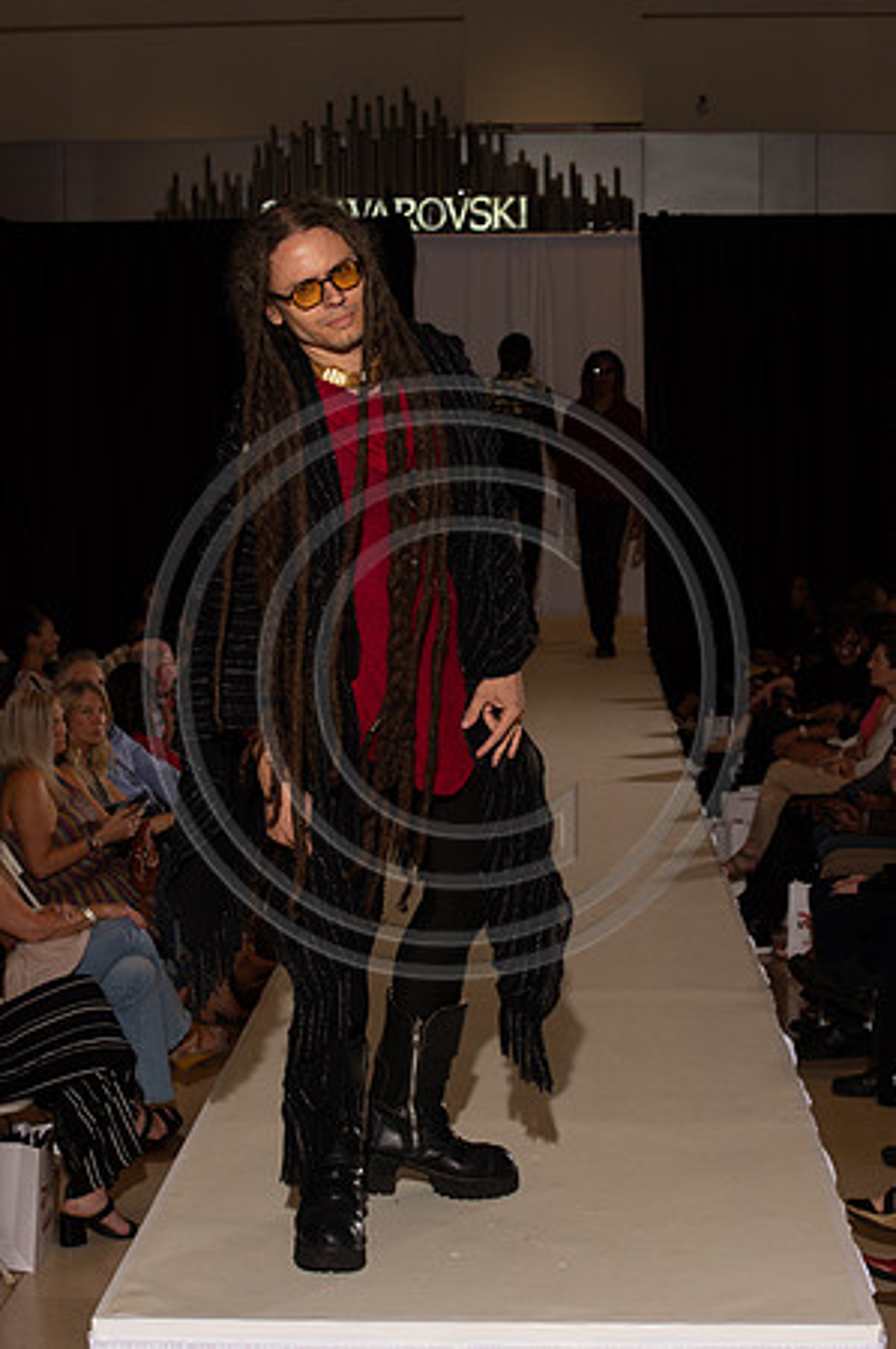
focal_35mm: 70
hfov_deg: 19.4
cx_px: 448
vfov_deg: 28.9
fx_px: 2619
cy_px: 674
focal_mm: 70
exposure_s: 1/250
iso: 800
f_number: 9
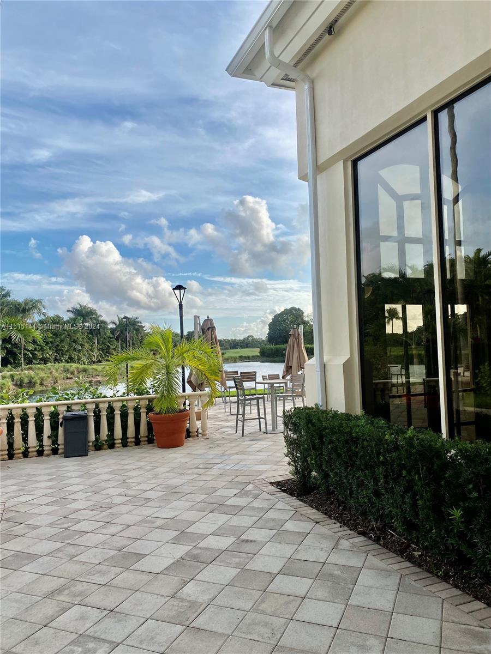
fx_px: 492
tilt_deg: +4.4
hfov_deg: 53.1
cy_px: 327
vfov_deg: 67.3
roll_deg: +1.6
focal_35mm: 26
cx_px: 246
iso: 32
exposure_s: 1/2141
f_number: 1.8
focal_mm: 4.25
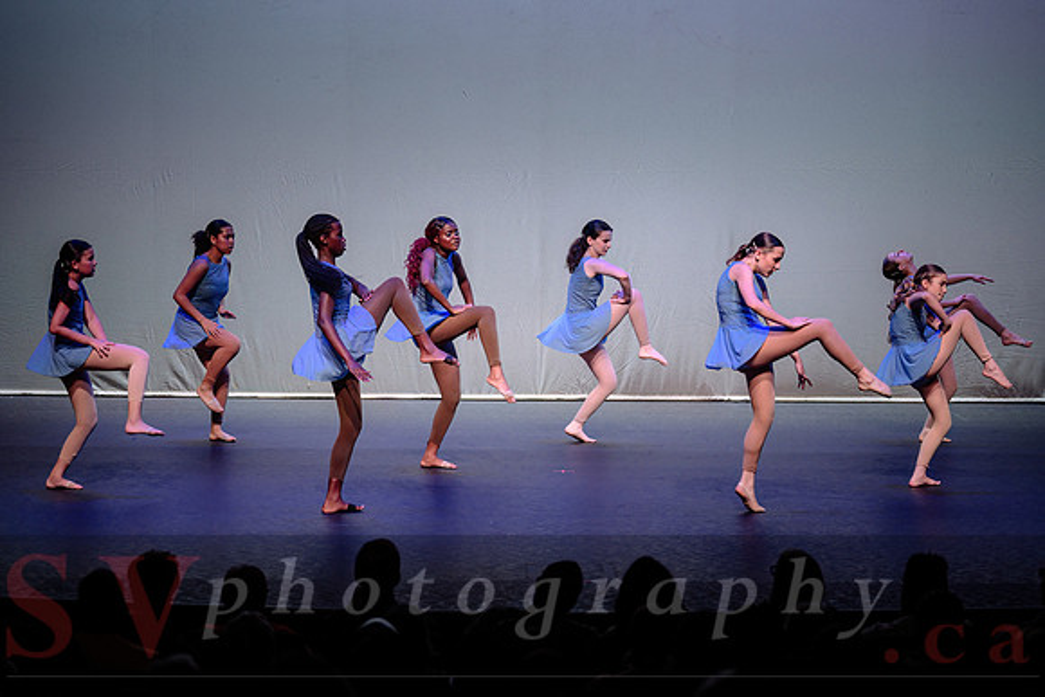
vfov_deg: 13.3
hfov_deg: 19.8
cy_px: 318
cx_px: 568
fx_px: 2996
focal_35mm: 103
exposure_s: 1/500
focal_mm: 95
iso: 1250
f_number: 2.8
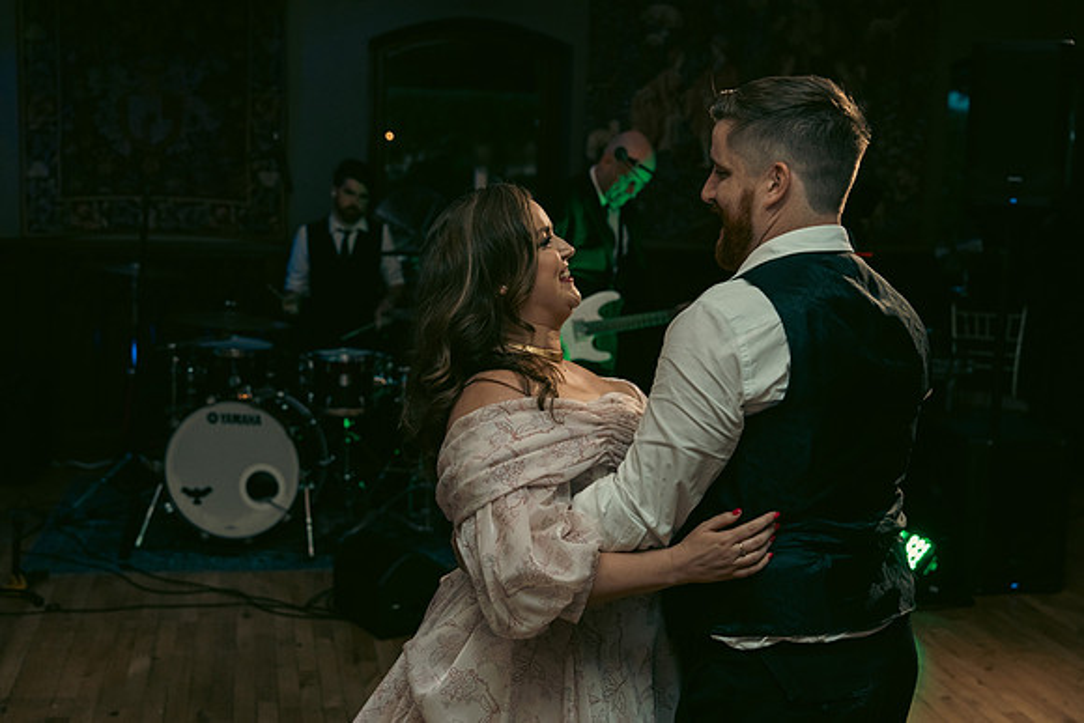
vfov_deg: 28.1
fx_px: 1446
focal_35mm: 48
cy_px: 362
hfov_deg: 41.1
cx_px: 542
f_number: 3.5
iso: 2500
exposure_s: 1/160
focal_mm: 48
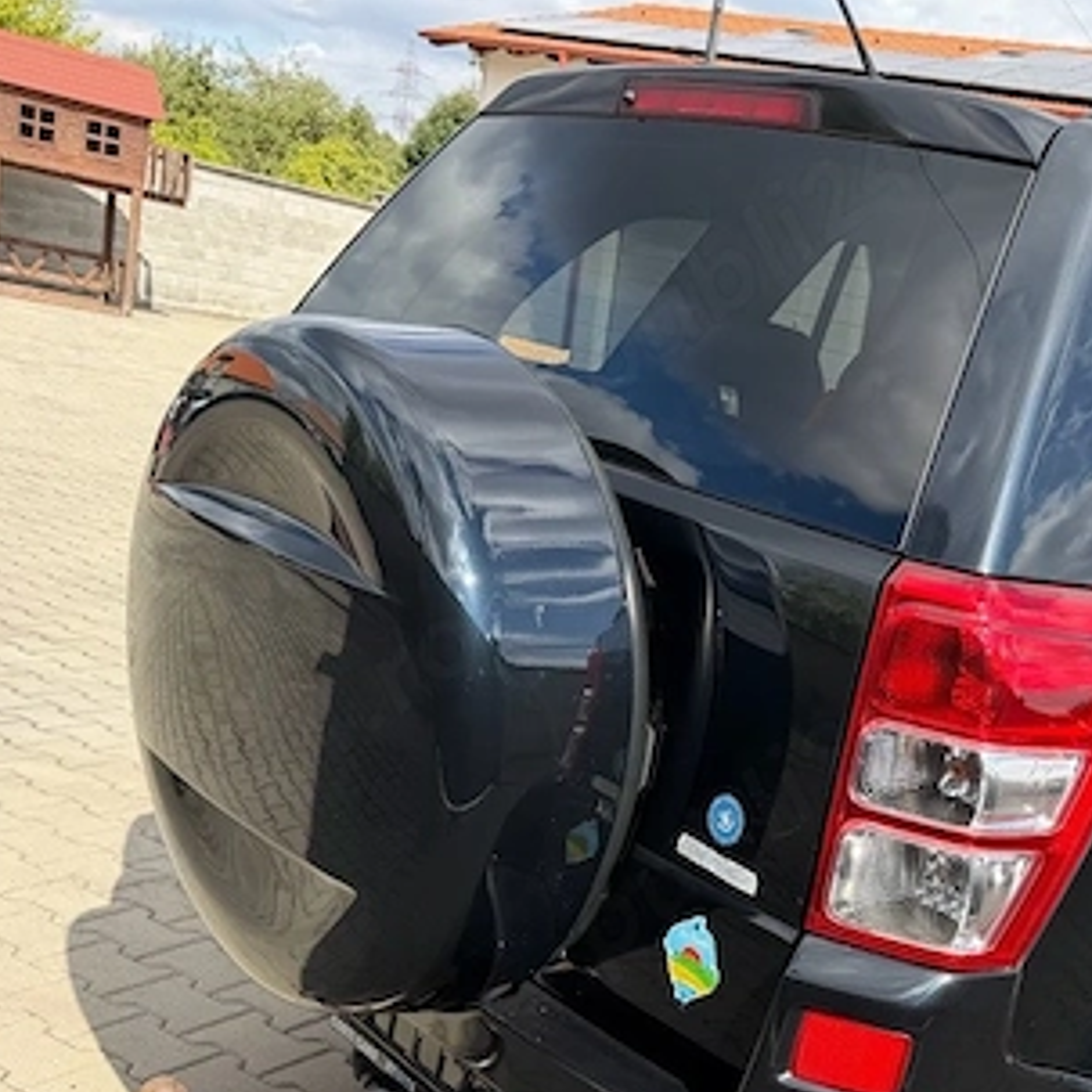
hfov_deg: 37.8
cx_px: 948
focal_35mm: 42
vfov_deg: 39.1
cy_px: 804
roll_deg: -11.7
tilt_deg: -15.8
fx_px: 1499
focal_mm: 6.76
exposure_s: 1/1770
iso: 80
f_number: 1.78
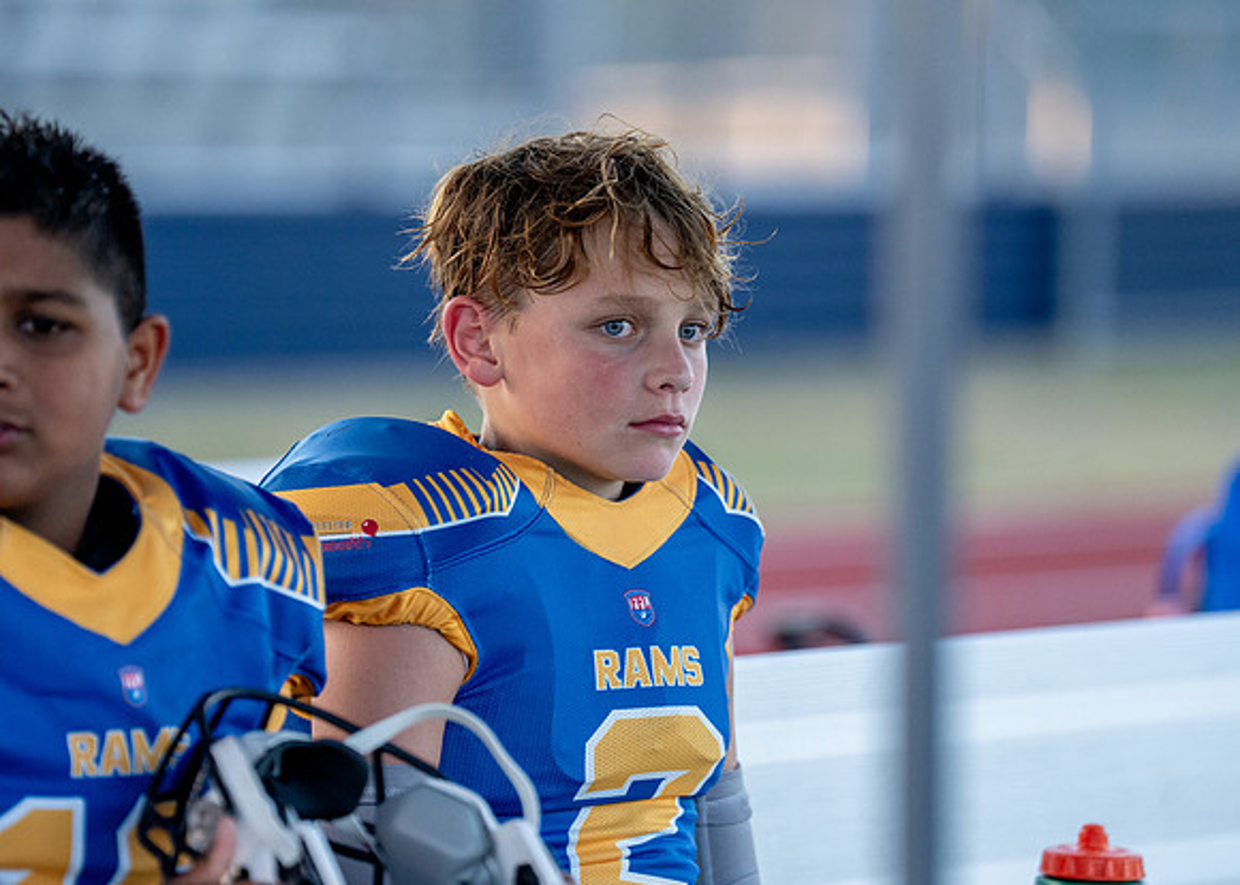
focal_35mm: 255
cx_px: 613
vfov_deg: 5.6
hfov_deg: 7.9
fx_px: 8972
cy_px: 431
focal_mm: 185
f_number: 2.8
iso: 1000
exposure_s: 1/1250
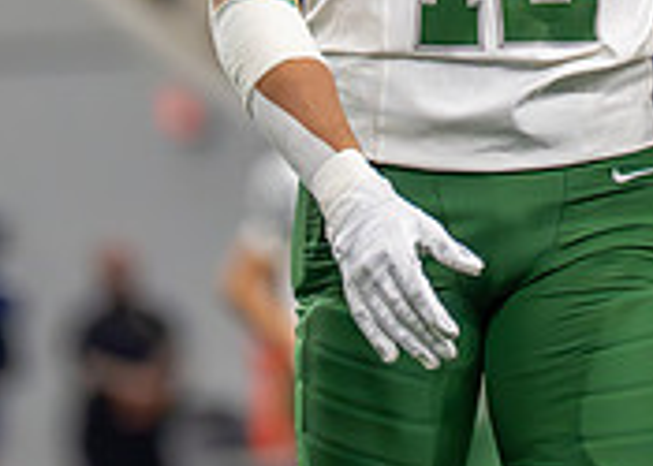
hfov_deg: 2.3
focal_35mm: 885
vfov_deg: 1.6
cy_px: -433
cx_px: 520
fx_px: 16413
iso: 5000
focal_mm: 200
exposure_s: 1/1600
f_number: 2.8
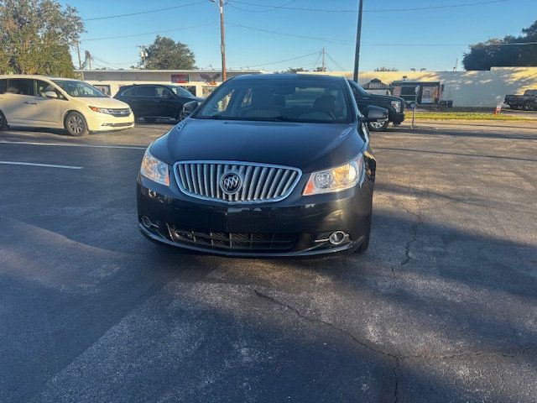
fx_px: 403
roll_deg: -1.3
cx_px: 268
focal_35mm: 26
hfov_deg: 67.3
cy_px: 202
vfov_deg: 53.1
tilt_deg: -15.0
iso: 50
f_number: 1.6
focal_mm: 5.96
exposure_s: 1/460
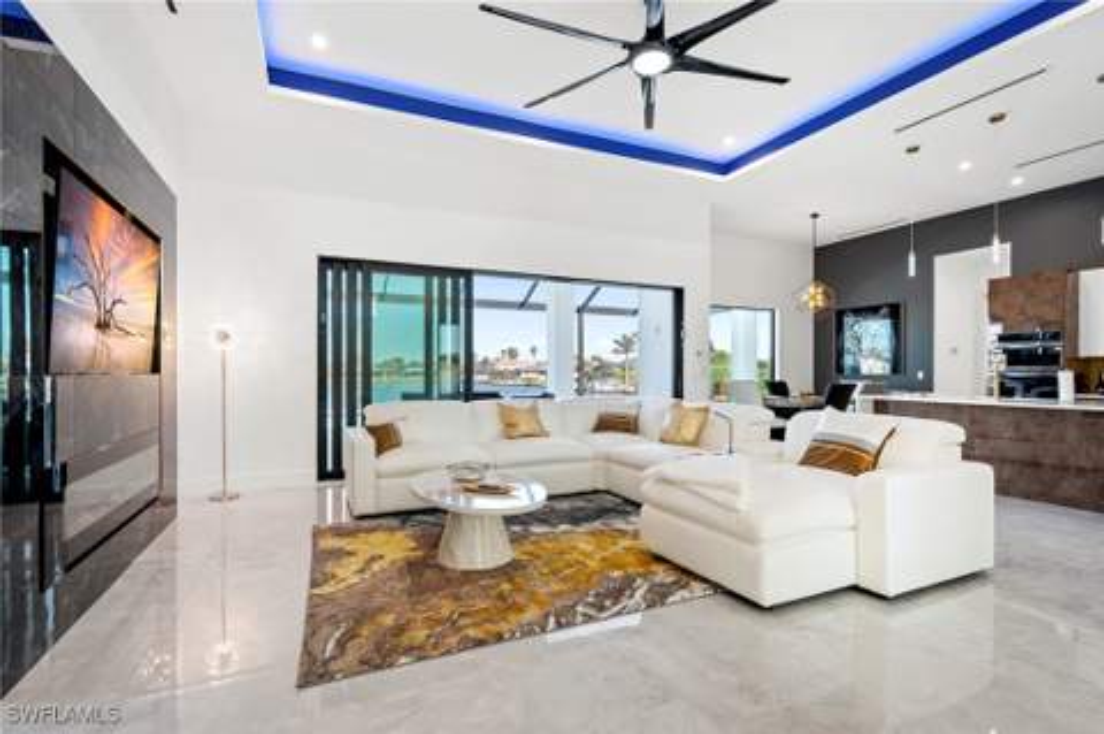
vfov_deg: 73.6
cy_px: 367
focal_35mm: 16
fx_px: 490
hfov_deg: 96.8
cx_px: 552
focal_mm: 16
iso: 100
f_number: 8
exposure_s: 1/5
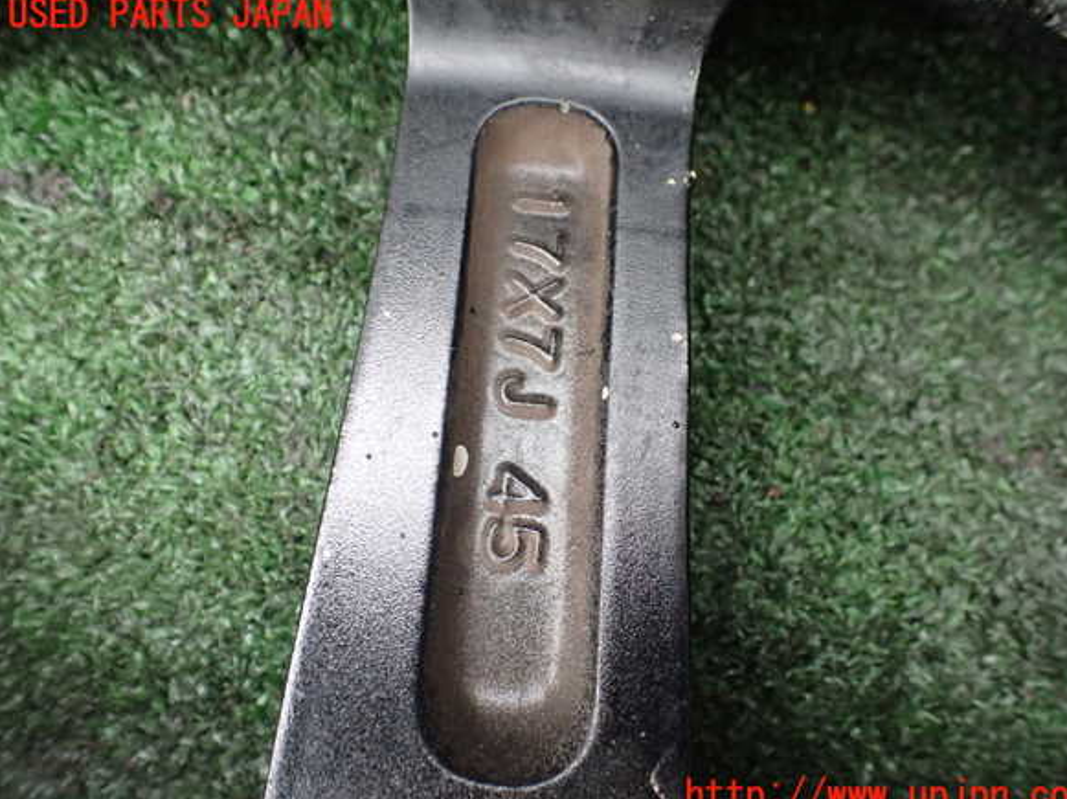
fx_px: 955
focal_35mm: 31
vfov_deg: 45.4
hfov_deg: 58.4
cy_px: 406
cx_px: 549
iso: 800
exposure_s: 1/80
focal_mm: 5.4
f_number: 2.3
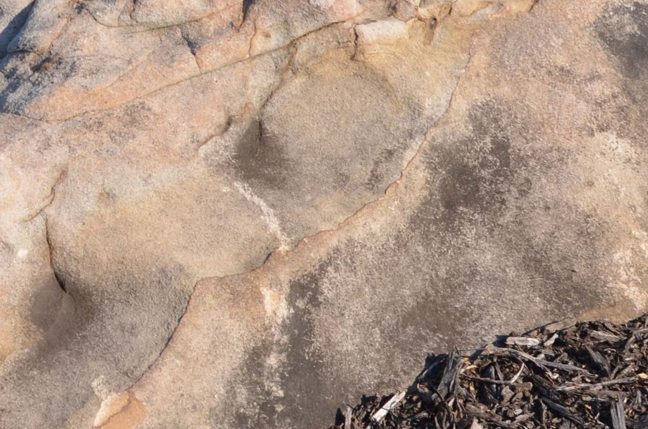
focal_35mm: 102
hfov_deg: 19.9
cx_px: 150
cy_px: 130
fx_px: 1832
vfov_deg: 13.3
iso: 125
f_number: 8
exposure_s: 1/250
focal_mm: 22
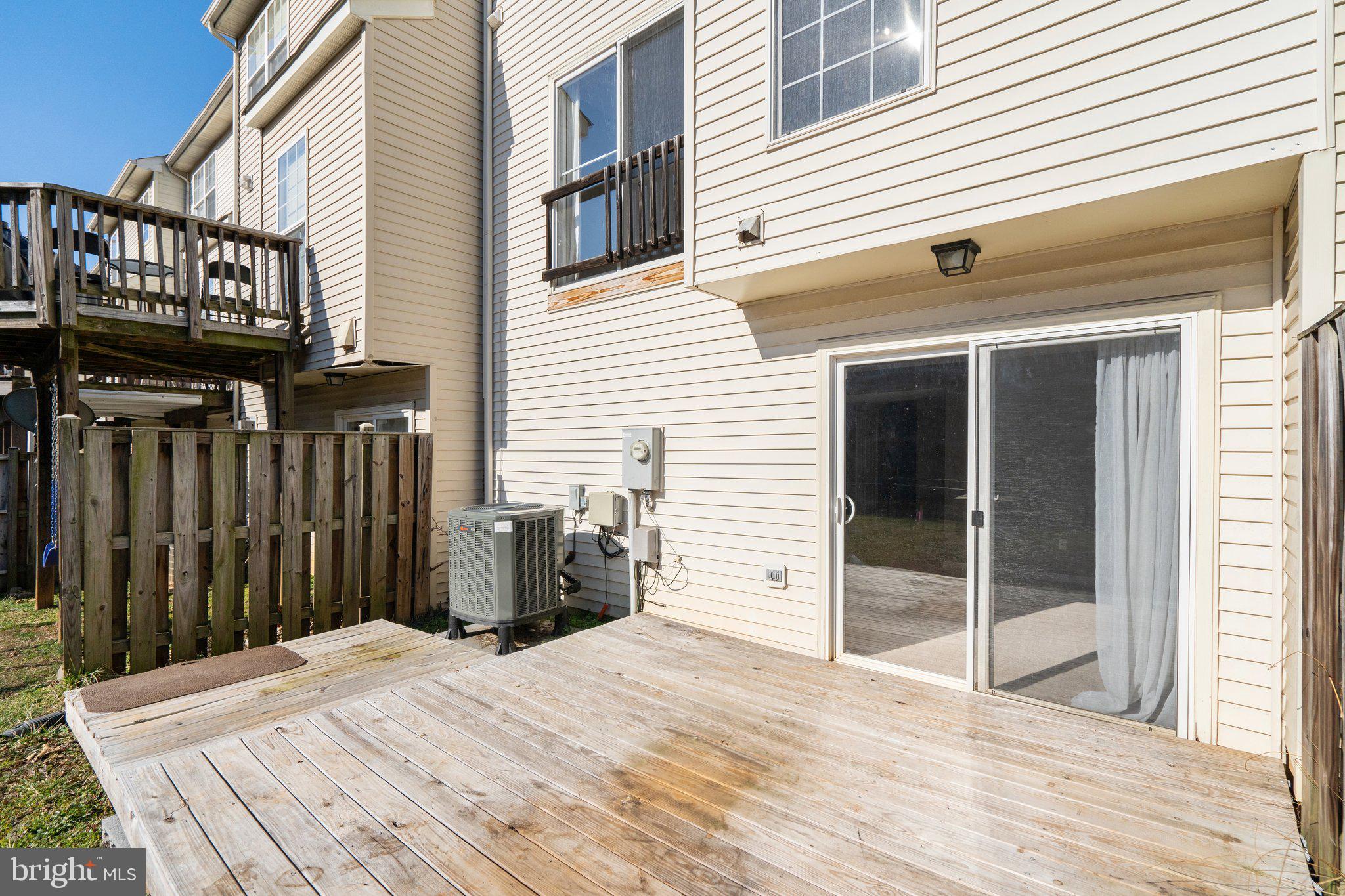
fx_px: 598
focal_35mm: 16
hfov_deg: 96.7
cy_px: 448
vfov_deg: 73.7
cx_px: 672
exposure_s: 1/3200
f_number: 8
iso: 400
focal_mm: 16
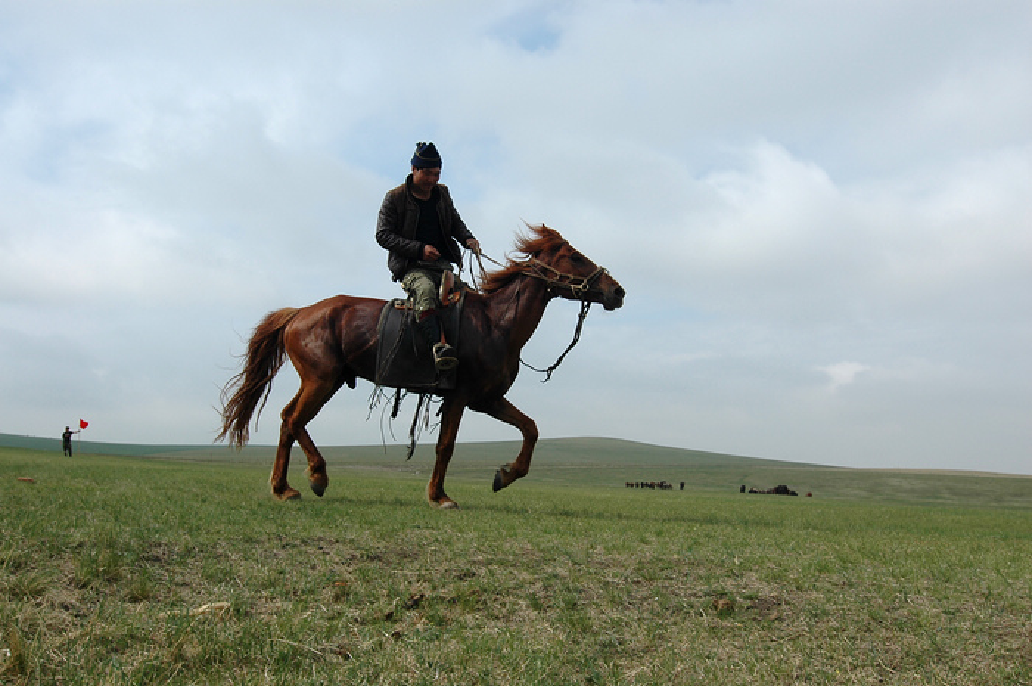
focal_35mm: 36
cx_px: 516
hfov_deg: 53.2
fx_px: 1031
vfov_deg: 36.8
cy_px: 343
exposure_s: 1/1000
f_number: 6.3
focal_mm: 24
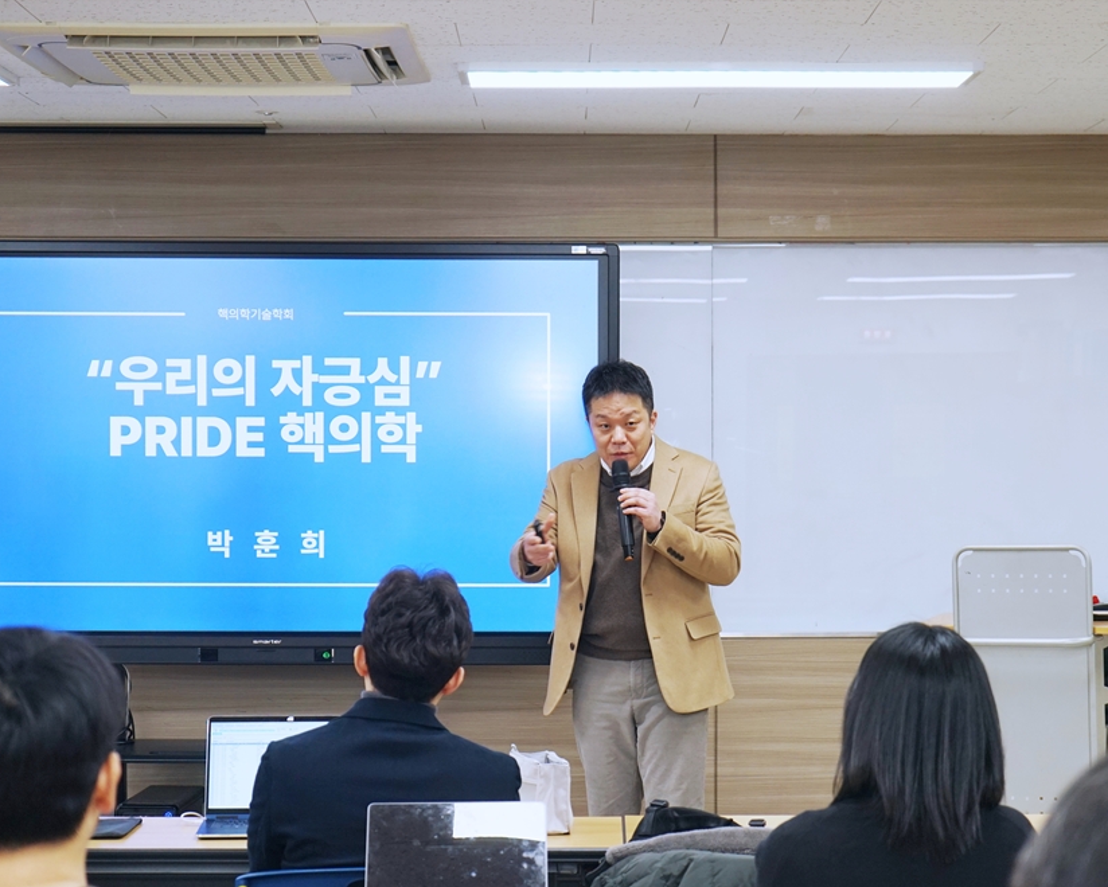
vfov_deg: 20.7
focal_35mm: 74
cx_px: 604
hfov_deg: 25.7
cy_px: 447
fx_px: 2428
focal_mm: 65
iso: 400
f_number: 5.6
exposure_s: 1/100
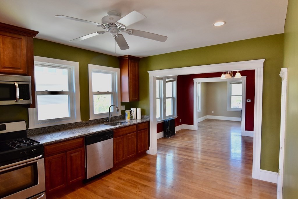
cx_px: 149
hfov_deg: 81.2
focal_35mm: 21
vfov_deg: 59.5
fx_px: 174
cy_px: 100
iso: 800
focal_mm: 14
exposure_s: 1/125
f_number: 5
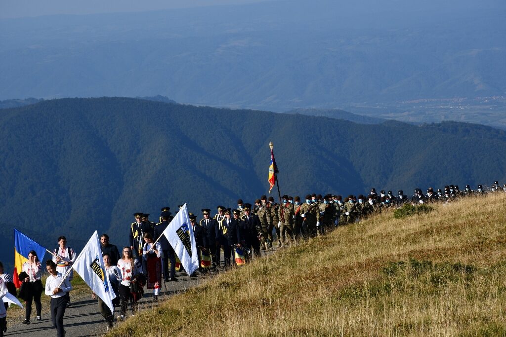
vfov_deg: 10.8
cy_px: 168
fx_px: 1785
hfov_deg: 16.1
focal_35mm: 127
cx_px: 253
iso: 100
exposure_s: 1/250
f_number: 11
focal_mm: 85
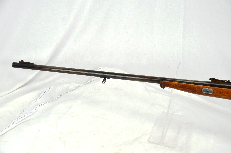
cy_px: 76
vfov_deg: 28.0
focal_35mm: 48
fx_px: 307
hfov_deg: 41.2
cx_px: 116
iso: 200
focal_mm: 32
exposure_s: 1/125
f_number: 5.6
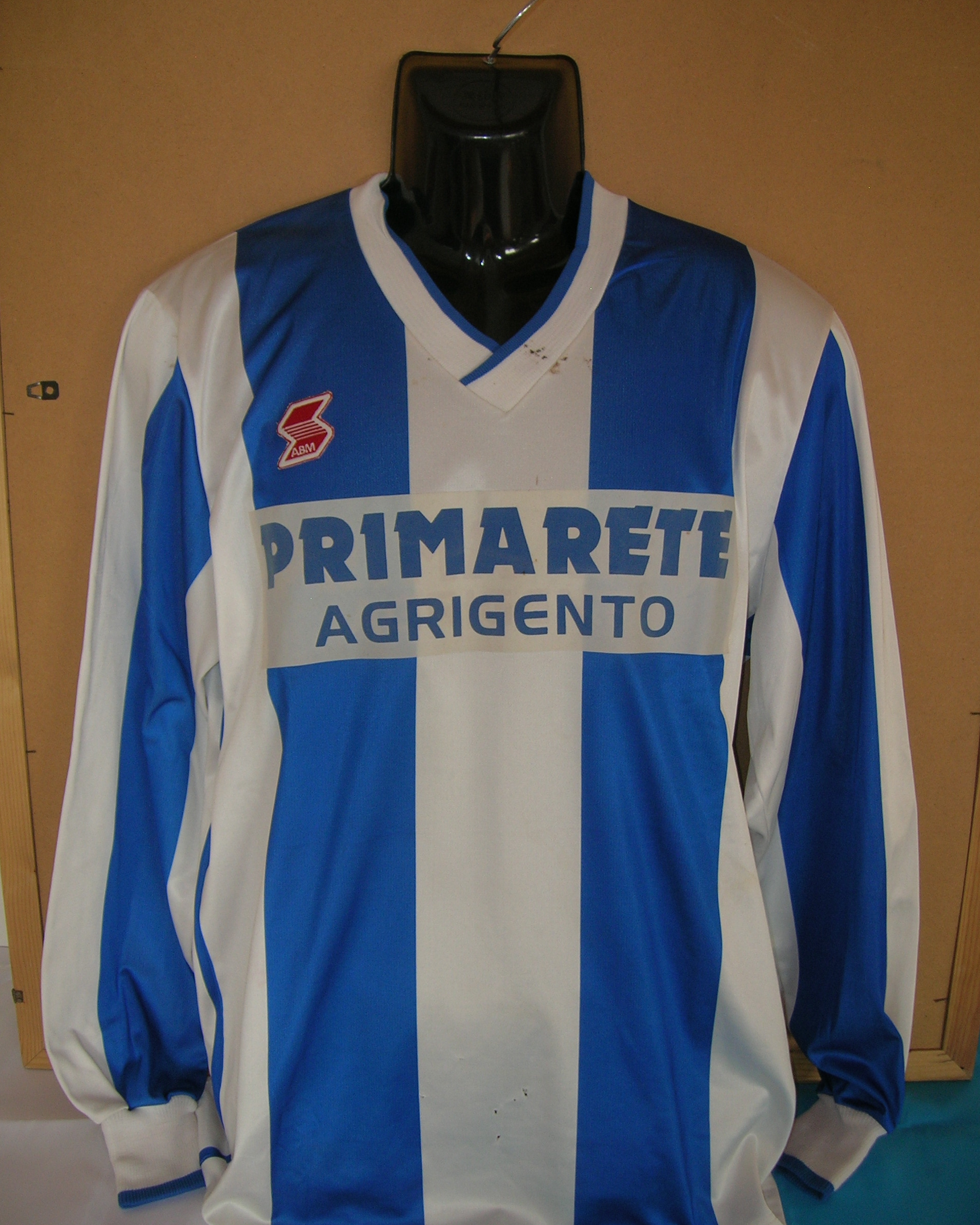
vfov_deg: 50.2
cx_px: 491
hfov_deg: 41.2
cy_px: 650
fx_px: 1305
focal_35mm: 36
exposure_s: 1/30
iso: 50
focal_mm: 5.7
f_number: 2.9
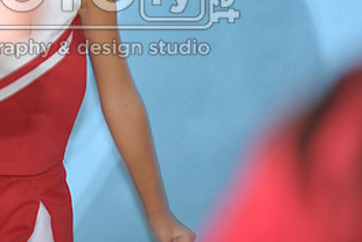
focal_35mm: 437
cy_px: -3
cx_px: 63
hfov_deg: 4.7
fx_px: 4396
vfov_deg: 3.1
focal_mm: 200
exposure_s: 1/125
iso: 500
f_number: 2.8
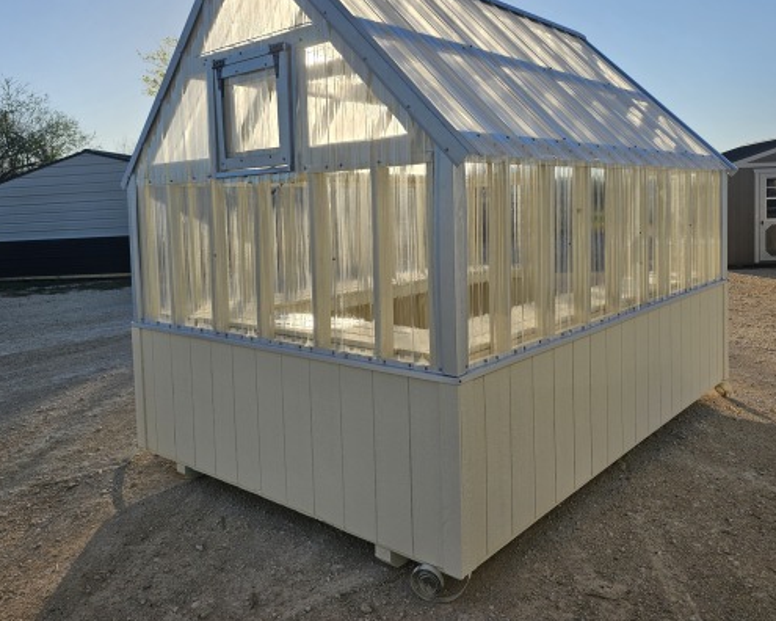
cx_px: 386
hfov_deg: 60.4
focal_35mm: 29
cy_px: 248
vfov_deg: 49.7
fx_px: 666
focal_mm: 6.3
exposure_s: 1/864
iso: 10
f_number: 1.7
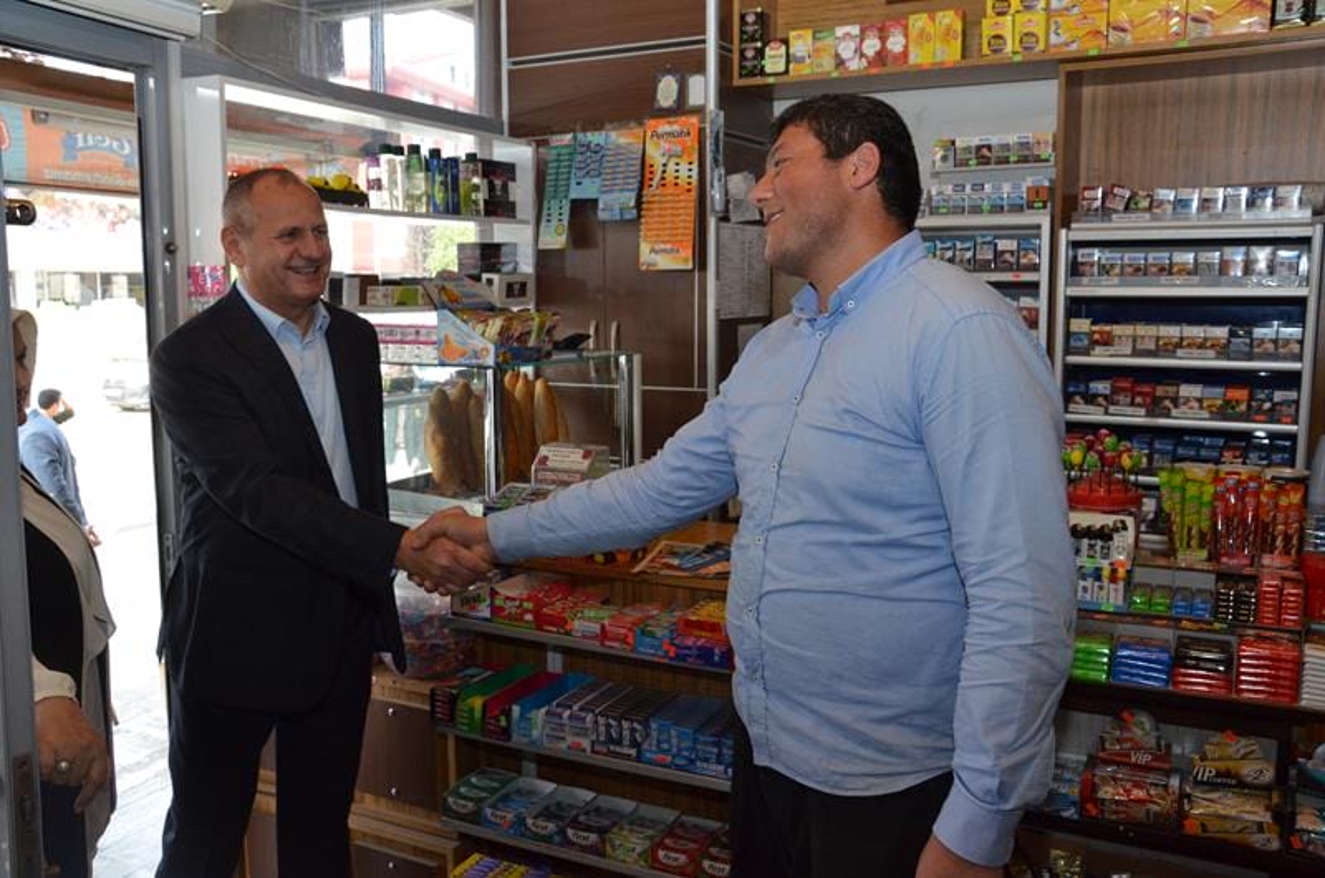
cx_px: 662
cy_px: 439
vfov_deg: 41.5
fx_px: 1157
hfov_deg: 59.6
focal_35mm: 32
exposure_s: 1/250
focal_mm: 21
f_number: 8
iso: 1250
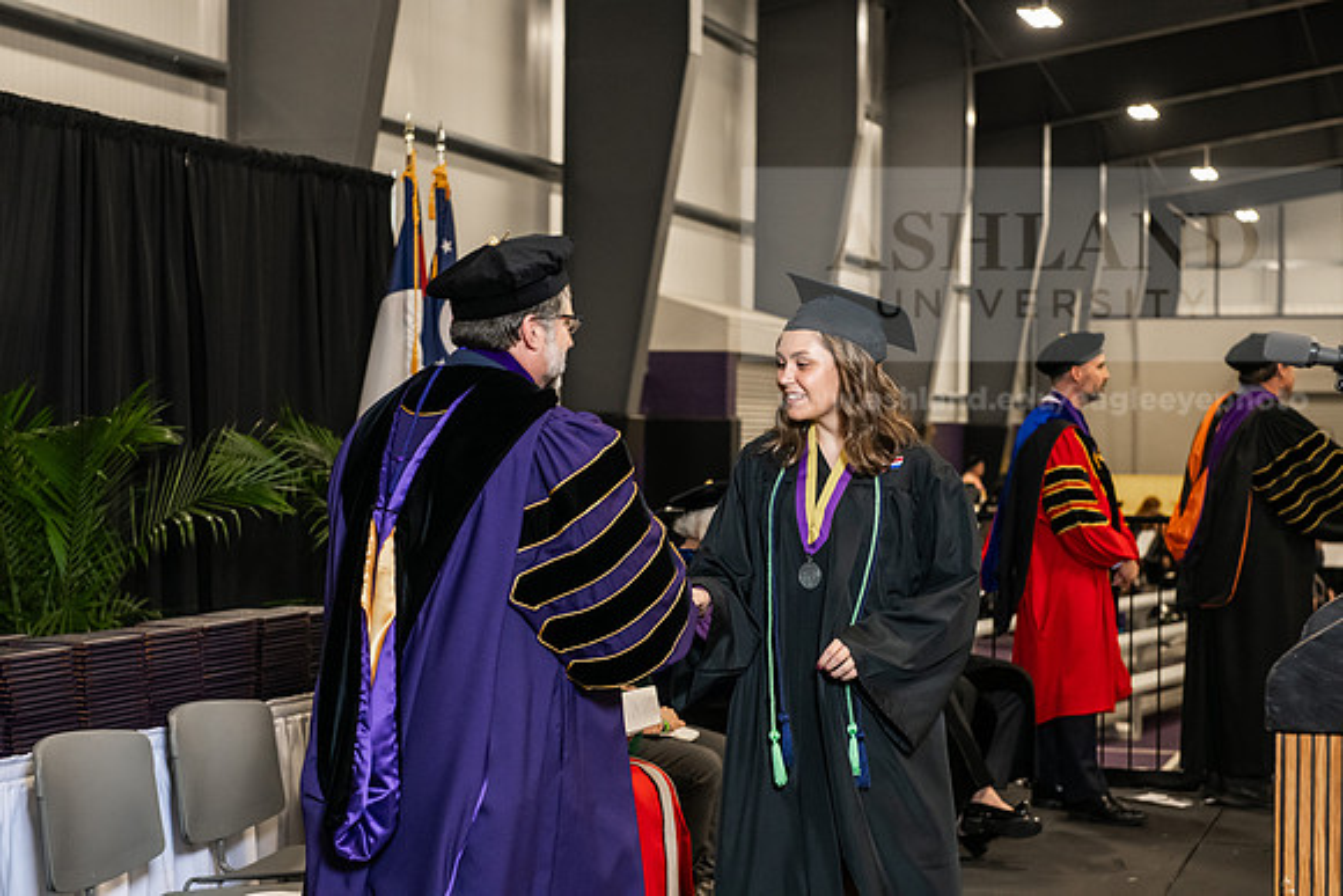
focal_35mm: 70
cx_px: 672
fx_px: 2612
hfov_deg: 28.8
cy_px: 448
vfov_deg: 19.5
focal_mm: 70
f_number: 5
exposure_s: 1/200
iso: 2500
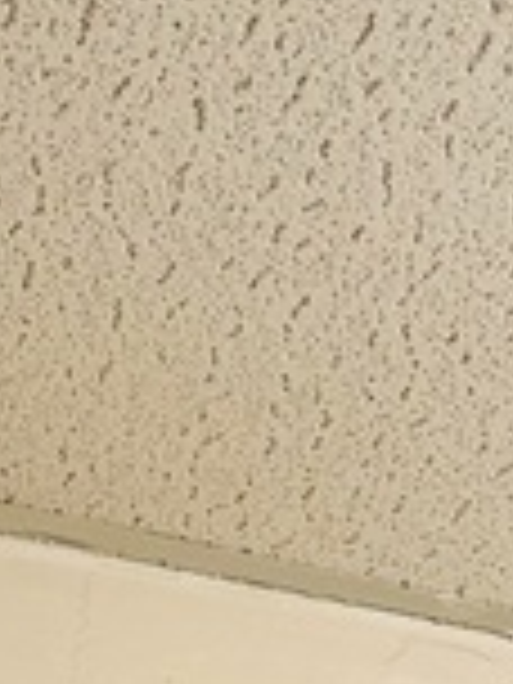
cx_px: -248
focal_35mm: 170
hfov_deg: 8.5
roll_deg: -5.1
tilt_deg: -1.8
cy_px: 2268
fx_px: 3359
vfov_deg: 8.8
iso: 160
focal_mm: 6.76
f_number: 1.78
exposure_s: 1/60
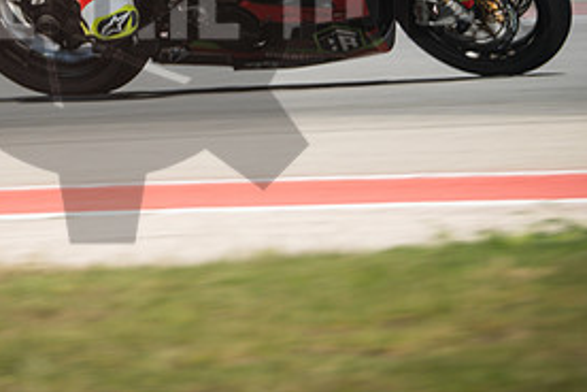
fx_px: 20543
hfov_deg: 1.6
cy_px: -16
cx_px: 102
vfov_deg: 1.1
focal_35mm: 1260
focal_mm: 400
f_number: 6.4
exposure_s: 1/250
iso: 160
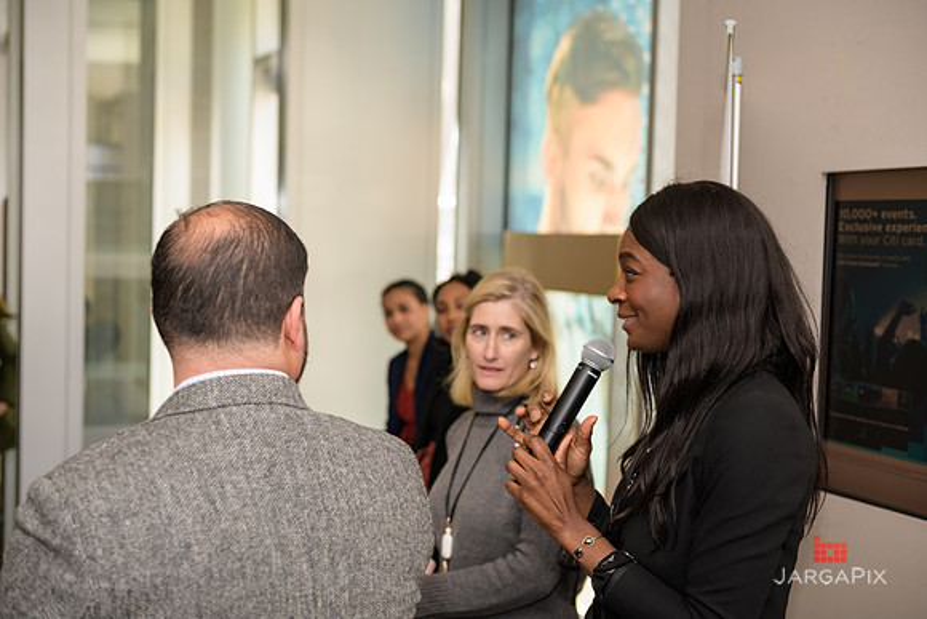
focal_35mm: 50
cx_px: 464
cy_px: 310
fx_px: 1288
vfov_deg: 27.0
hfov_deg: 39.6
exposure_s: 1/125
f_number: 3.2
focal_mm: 50
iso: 200
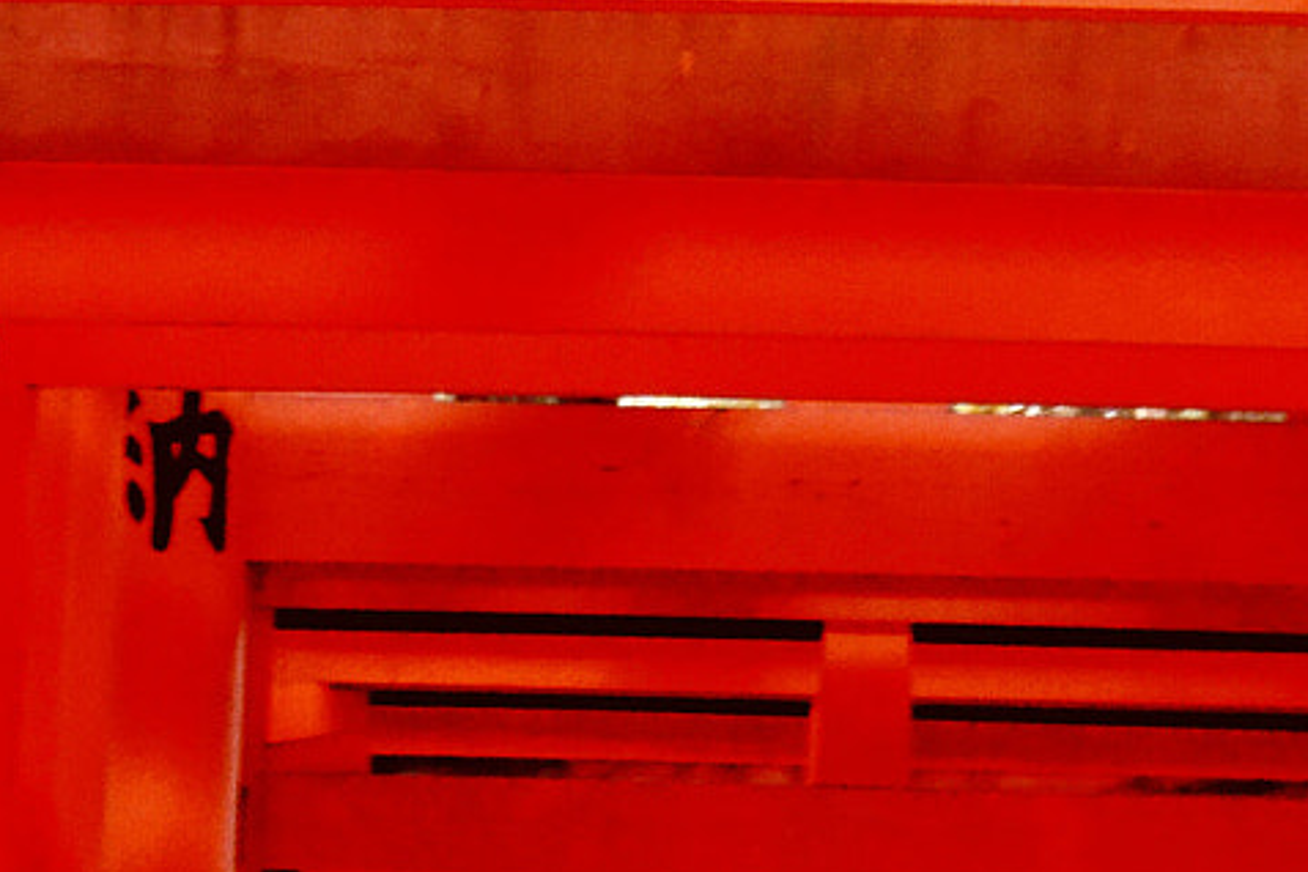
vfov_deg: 9.4
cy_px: 1451
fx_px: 5123
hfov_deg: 14.5
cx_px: 716
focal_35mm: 141
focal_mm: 28
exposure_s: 1/10
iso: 3200
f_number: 3.5
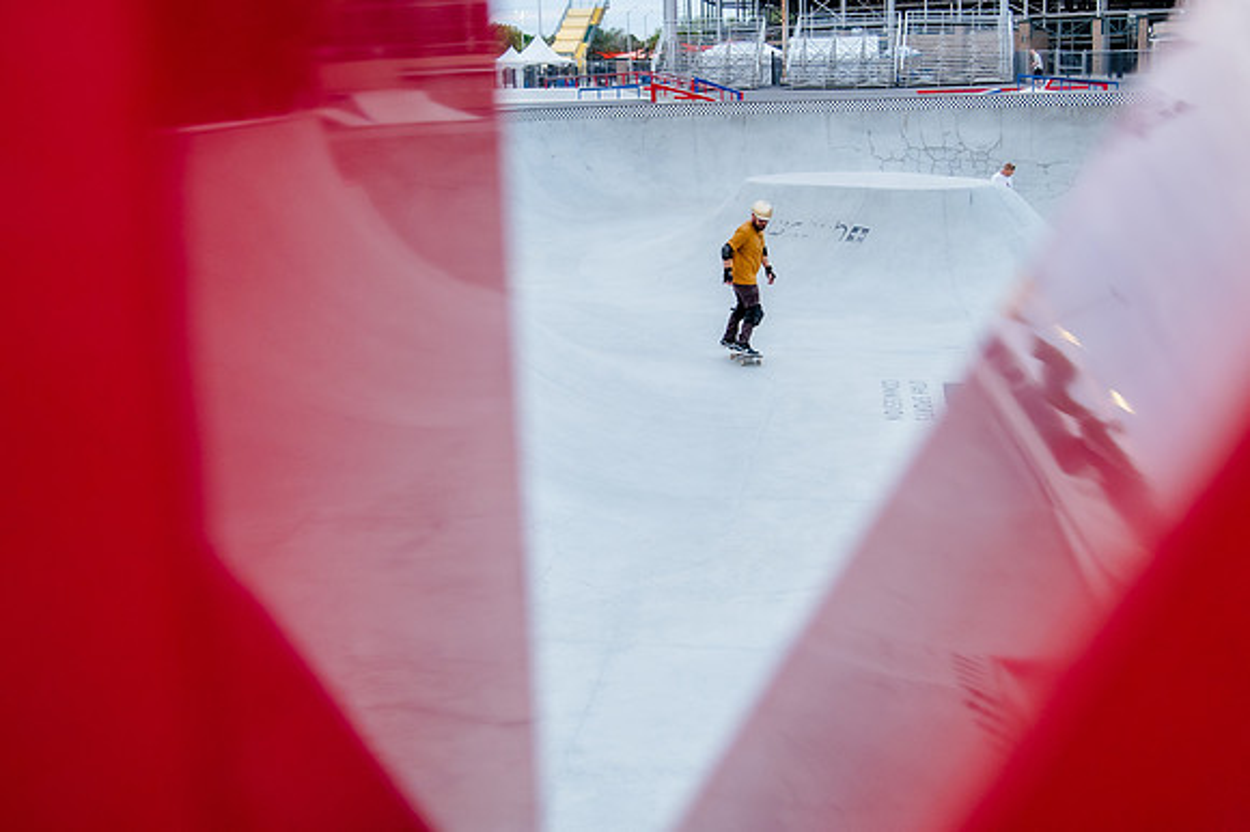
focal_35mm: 49
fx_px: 1712
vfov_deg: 27.2
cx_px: 657
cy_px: 312
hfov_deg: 40.1
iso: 2500
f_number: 4
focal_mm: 38
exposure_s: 1/200
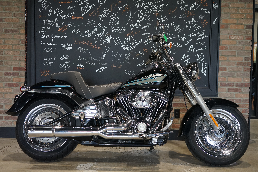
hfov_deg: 49.6
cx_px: 129
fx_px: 279
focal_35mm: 39
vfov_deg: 34.2
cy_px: 86
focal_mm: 39
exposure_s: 1/160
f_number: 4.5
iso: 1250
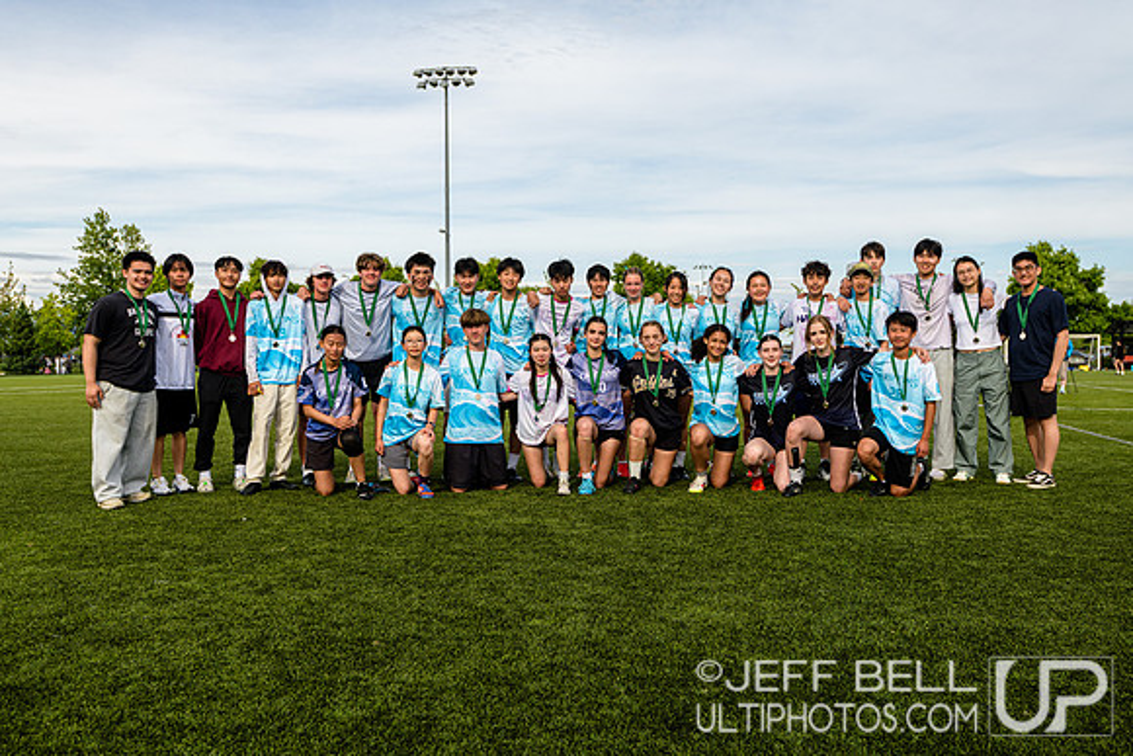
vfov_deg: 41.1
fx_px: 1007
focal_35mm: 32
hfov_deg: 58.7
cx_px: 566
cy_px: 378
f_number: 5.6
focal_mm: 32
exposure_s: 1/400
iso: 100
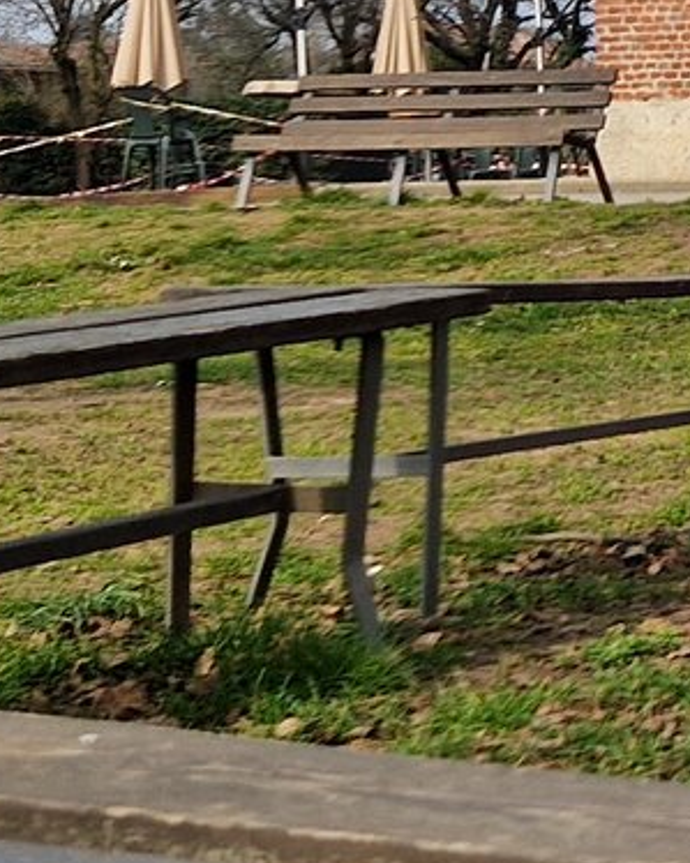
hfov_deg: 10.8
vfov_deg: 15.2
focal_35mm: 123
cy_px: -118
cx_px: 1629
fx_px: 3141
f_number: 1.8
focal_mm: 5.4
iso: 50
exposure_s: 1/1744
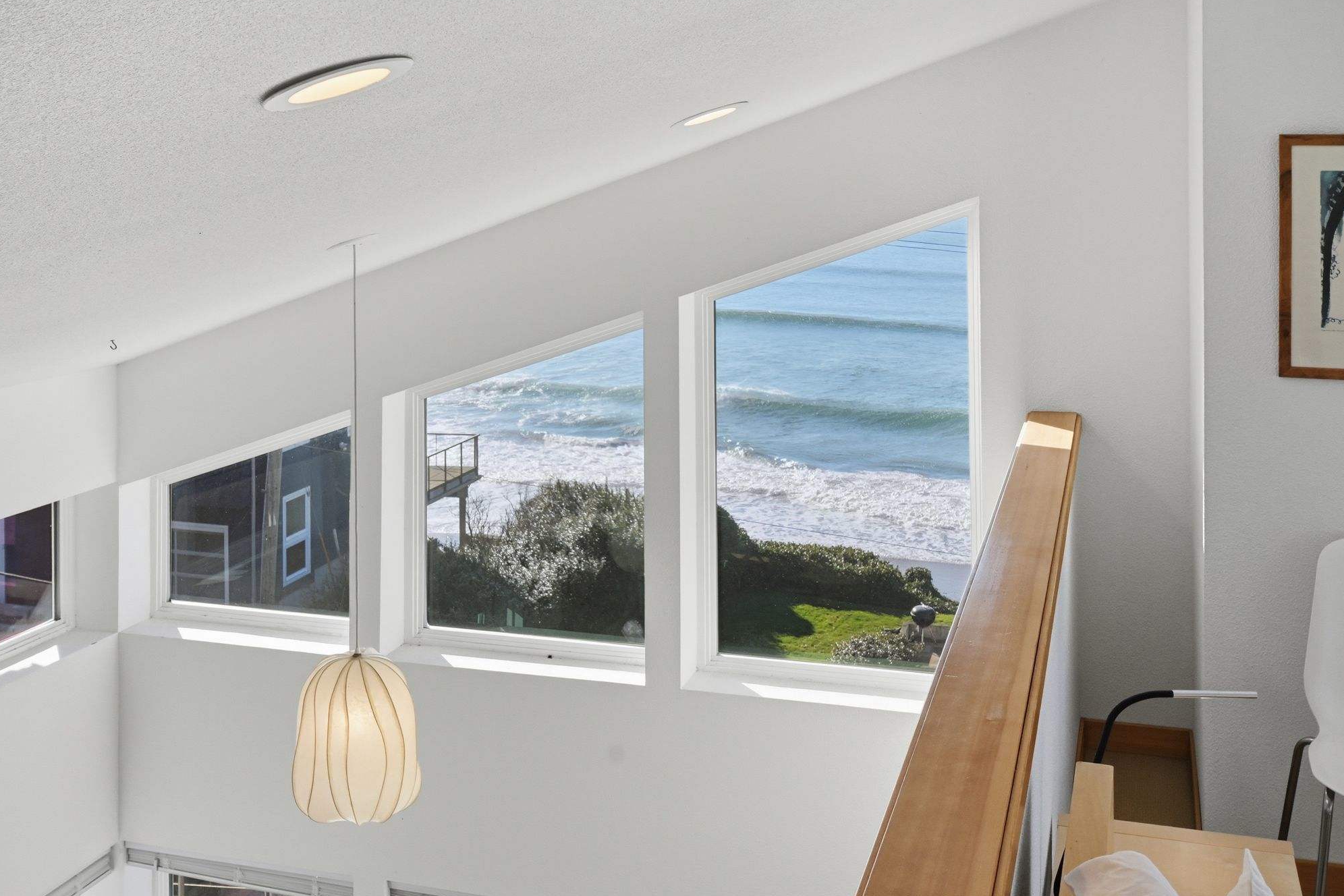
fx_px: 1381
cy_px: 451
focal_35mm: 37
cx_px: 663
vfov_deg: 35.9
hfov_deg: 51.9
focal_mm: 24
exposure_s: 1/1600
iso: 800
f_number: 10
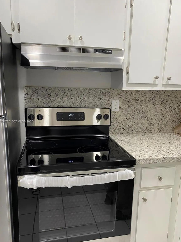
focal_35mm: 27
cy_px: 122
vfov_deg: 65.3
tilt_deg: -11.4
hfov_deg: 51.4
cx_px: 89
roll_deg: -0.2
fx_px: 188
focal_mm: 4.25
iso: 80
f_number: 1.8
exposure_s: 1/60
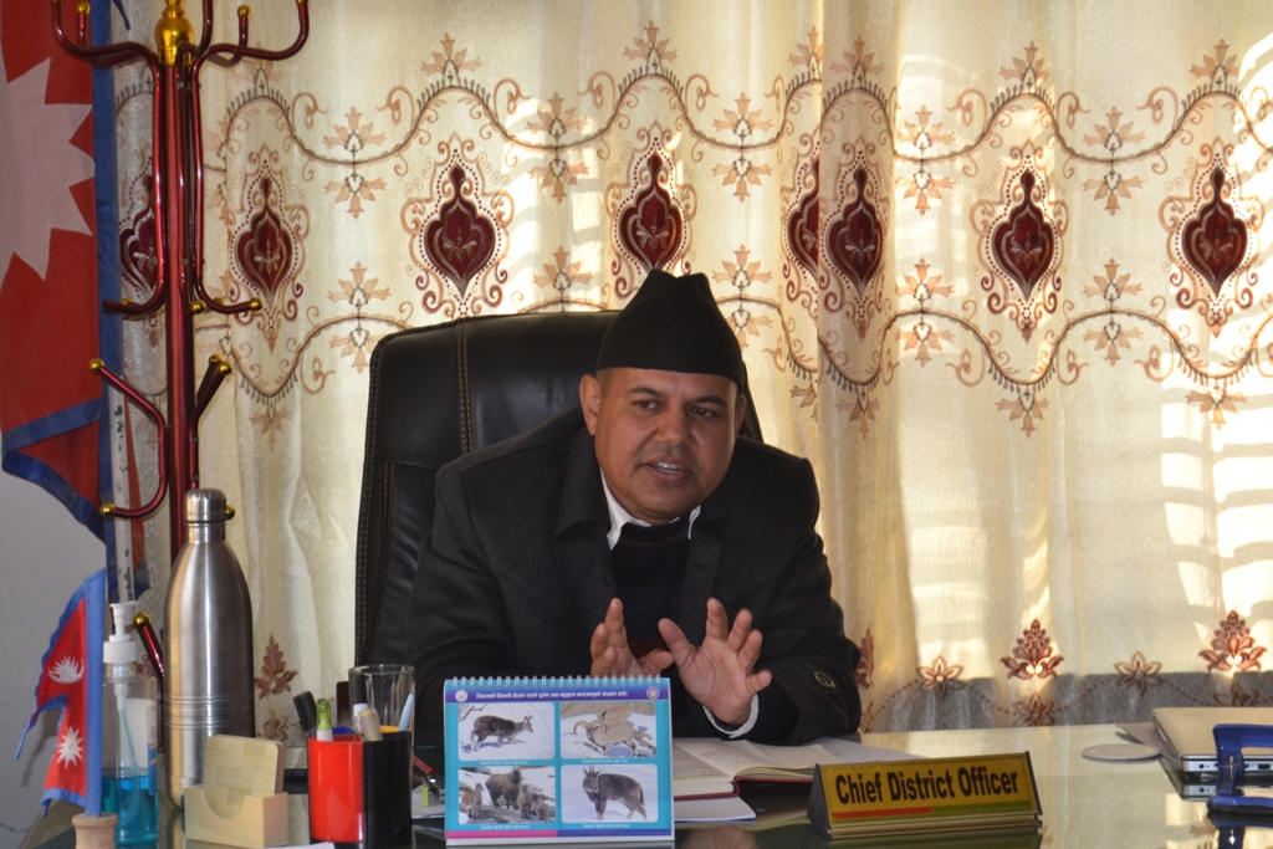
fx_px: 2918
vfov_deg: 16.6
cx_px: 636
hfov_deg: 24.6
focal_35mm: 82
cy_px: 424
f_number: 5.6
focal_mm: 55
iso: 450
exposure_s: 1/60
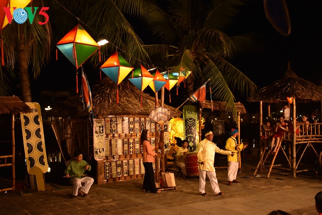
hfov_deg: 49.6
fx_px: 349
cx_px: 161
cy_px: 108
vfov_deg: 34.2
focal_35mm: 39
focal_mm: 26
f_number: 4
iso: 800
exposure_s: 1/40
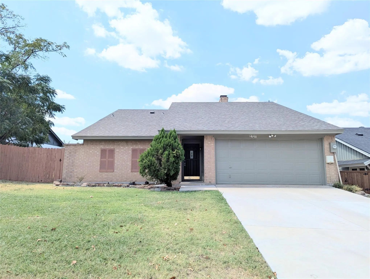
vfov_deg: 56.9
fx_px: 257
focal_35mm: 24
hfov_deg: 71.5
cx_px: 185
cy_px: 140
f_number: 1.85
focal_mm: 6.81
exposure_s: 1/1795
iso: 38
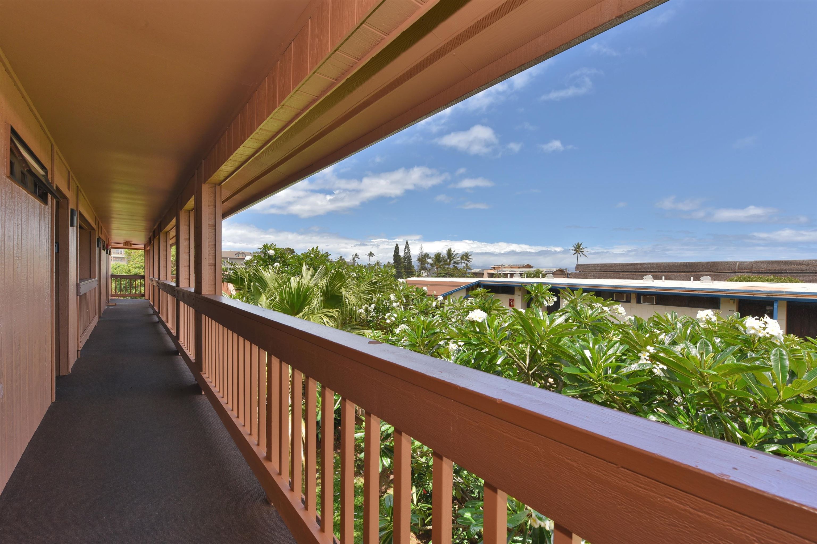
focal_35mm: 15
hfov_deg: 100.4
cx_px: 408
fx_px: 340
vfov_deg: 77.3
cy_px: 272
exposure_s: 1/200
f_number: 11
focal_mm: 15
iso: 100
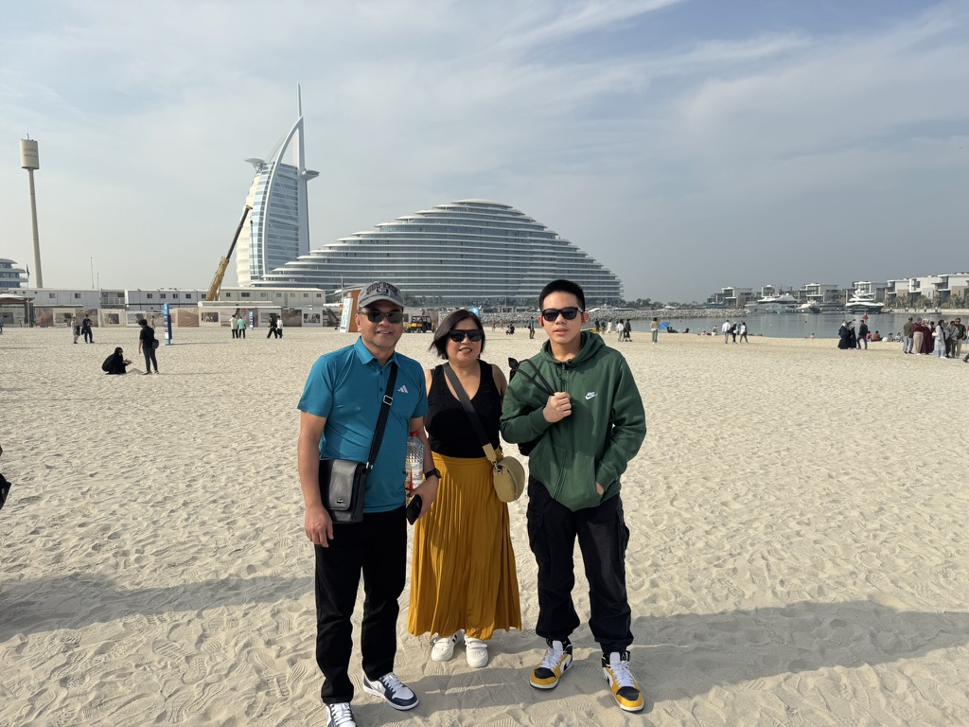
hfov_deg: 71.6
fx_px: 672
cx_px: 484
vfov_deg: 56.8
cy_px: 364
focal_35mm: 24
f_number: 1.78
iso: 80
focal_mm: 6.76
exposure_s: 1/6410
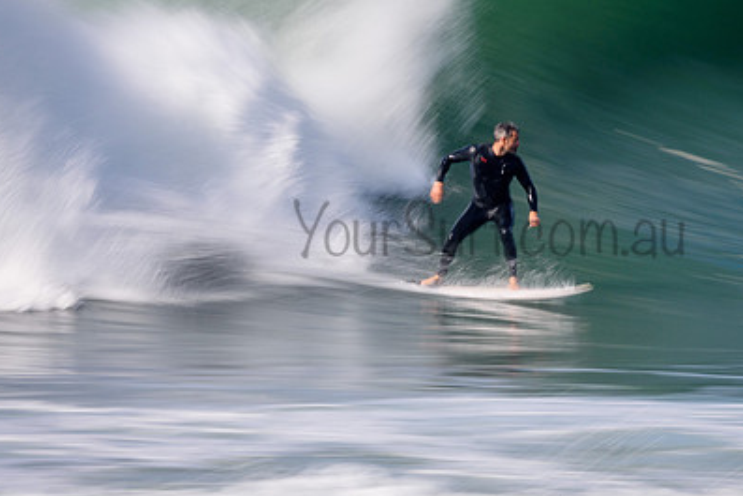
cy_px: 212
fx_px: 19923
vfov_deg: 1.4
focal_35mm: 965
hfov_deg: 2.1
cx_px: 487
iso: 100
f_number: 18
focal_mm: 440
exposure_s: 1/20
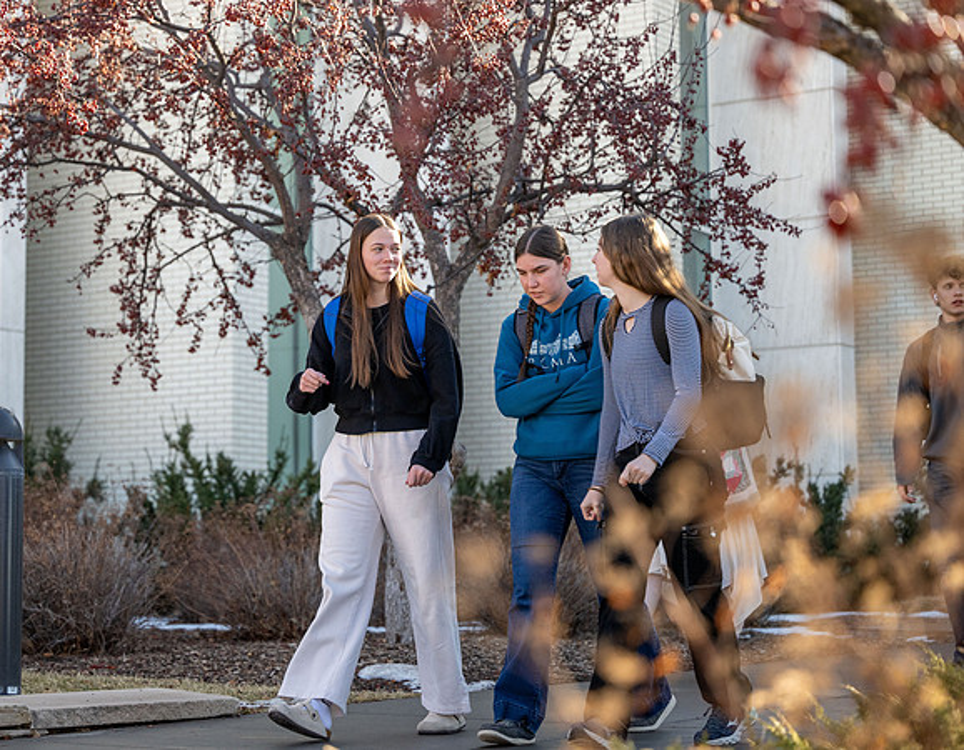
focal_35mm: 82
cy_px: 351
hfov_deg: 23.3
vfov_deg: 18.3
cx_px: 365
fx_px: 2329
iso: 640
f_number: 2.8
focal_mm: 70
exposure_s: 1/2500
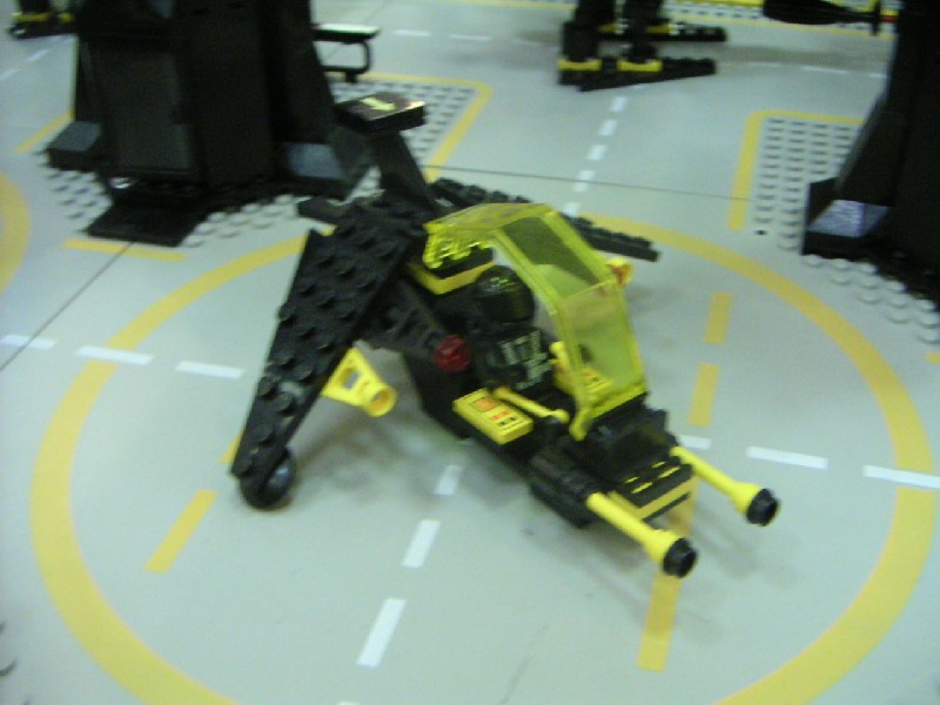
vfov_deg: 36.0
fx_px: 1086
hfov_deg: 46.8
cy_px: 352
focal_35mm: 40
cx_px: 470
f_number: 2.9
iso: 400
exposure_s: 1/20
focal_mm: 5.3
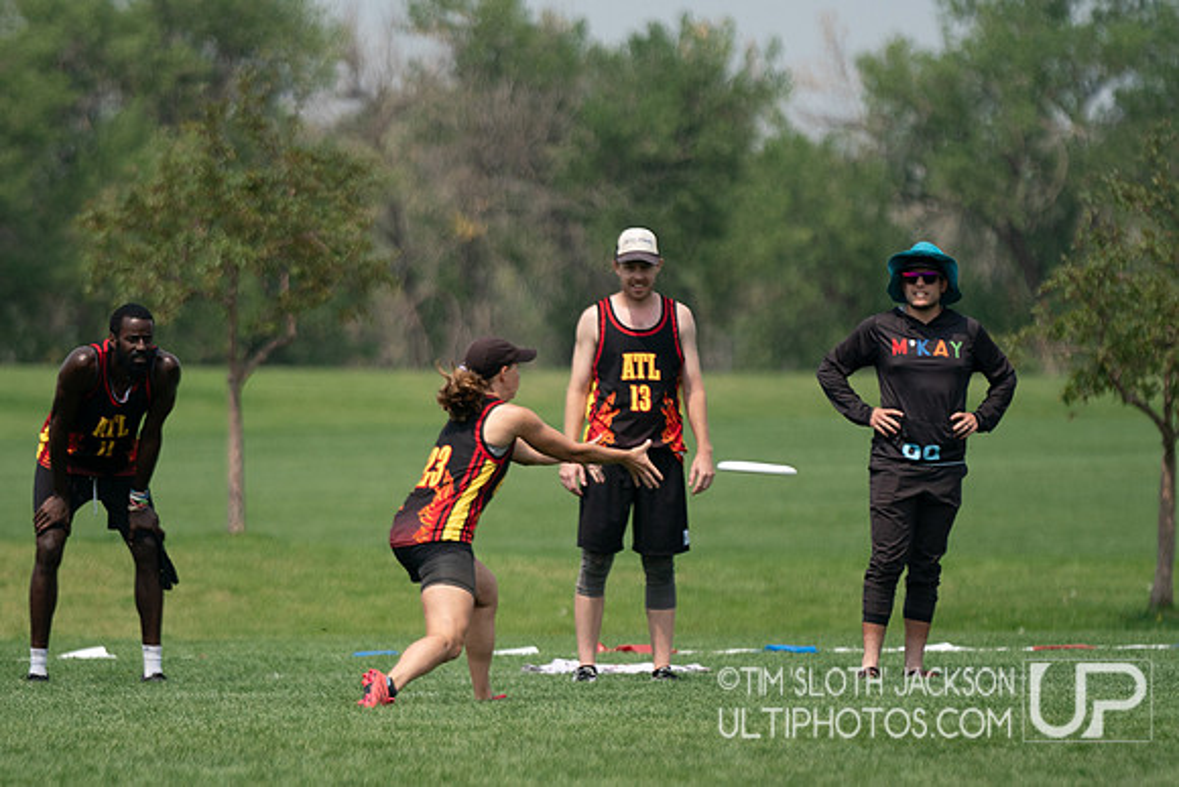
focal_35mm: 340
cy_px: 524
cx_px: 480
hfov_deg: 6.1
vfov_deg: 4.0
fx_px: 11153
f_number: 2.8
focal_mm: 200
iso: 400
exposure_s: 1/8000
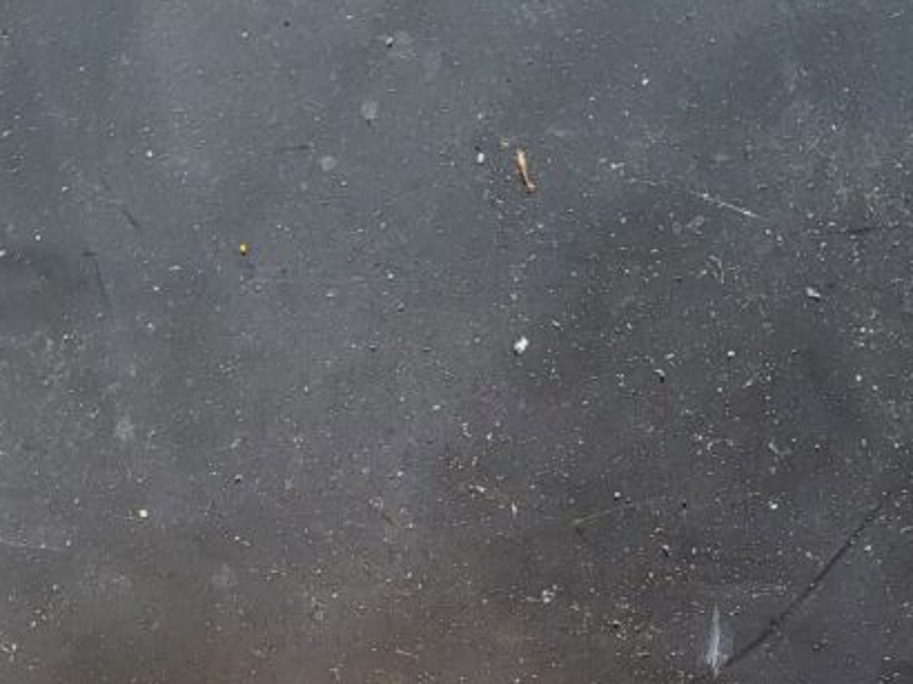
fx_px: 1713
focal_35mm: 65
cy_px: 778
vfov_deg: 21.3
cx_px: 490
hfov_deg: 29.8
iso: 40
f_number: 1.8
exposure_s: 1/761
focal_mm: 5.4
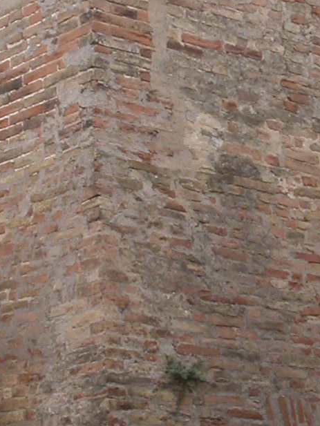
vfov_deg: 14.1
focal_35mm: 140
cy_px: 128
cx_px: 153
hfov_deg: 10.6
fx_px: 1725
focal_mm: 7.85
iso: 100
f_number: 4.7
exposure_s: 1/164
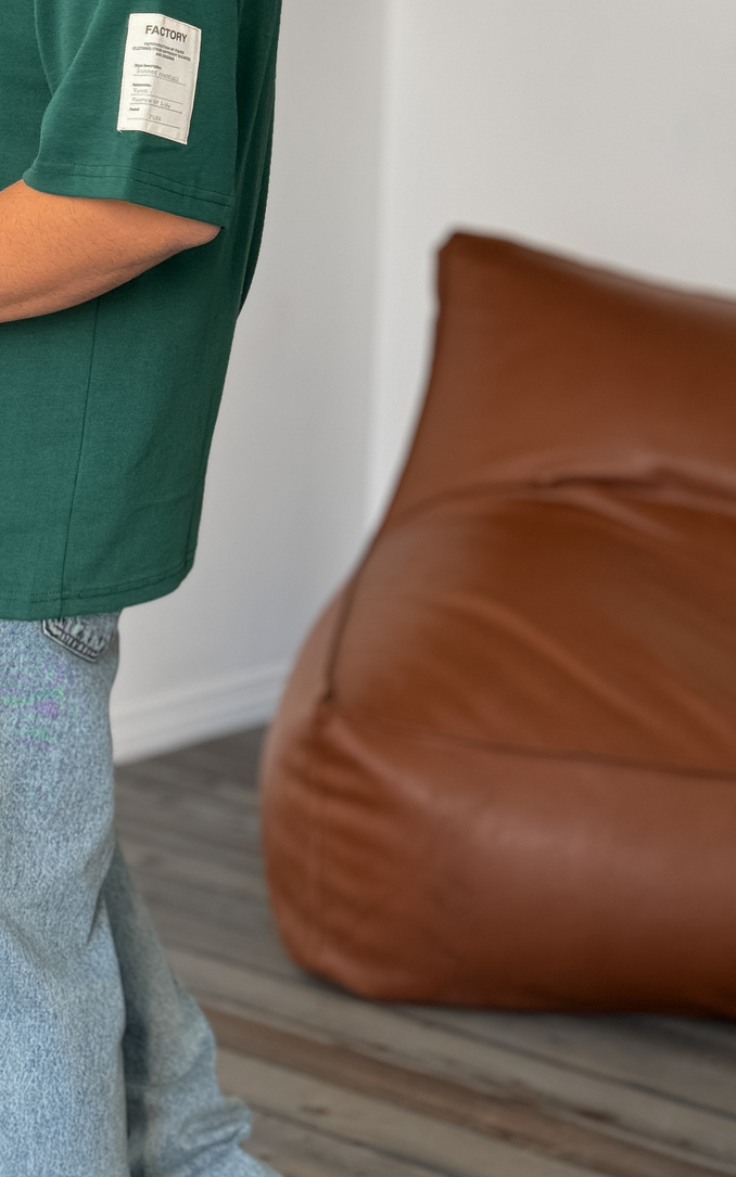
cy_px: 436
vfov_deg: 27.4
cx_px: 86
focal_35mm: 75
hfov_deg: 17.2
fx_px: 2407
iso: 100
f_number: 1.8
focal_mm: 6.86
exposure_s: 1/120
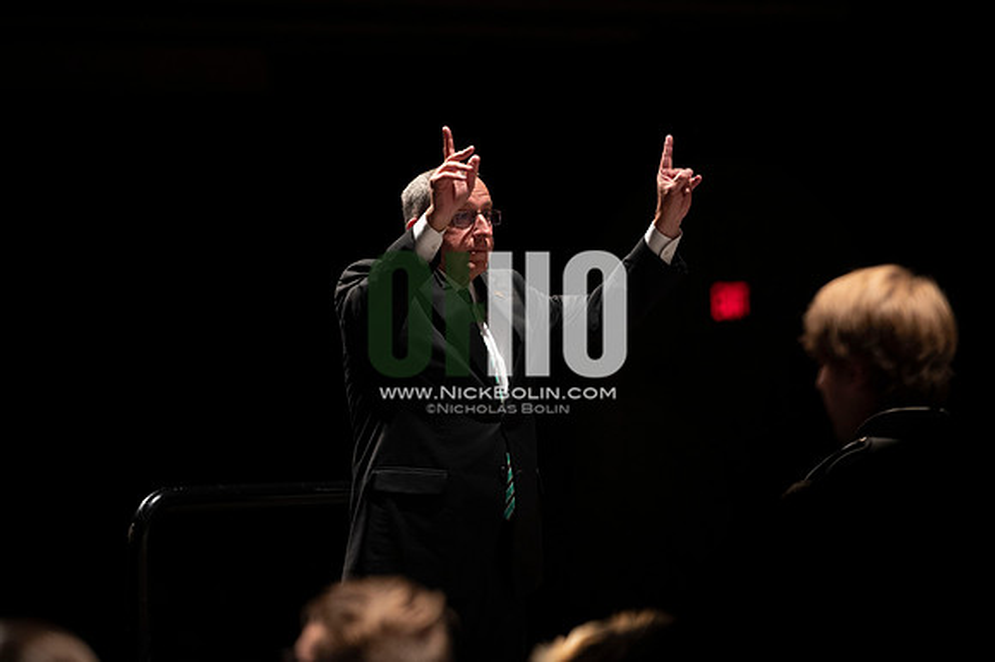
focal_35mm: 200
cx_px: 498
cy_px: 331
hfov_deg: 10.3
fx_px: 5524
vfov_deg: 6.9
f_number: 2.8
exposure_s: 1/500
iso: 2500
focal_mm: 200
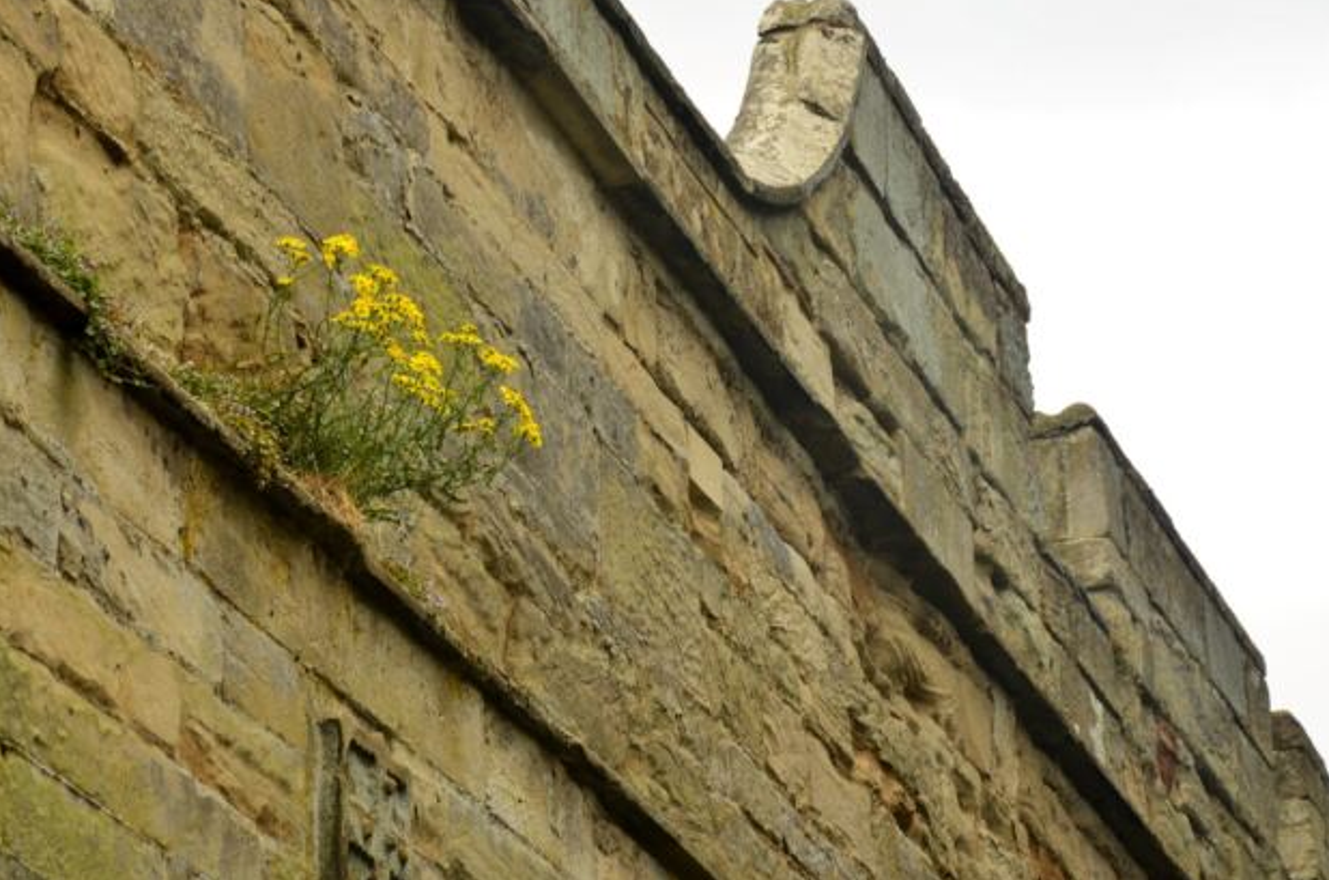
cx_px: 649
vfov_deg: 9.3
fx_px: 5433
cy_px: 431
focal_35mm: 148
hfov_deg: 13.9
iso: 400
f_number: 14
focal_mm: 95
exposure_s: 1/200
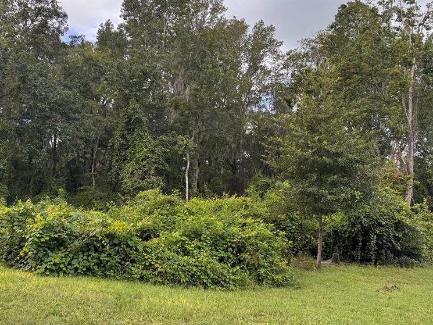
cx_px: 202
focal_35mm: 33
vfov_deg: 42.6
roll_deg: -1.3
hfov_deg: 55.3
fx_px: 413
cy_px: 120
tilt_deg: +8.9
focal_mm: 6.76
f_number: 1.78
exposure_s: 1/995
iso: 80
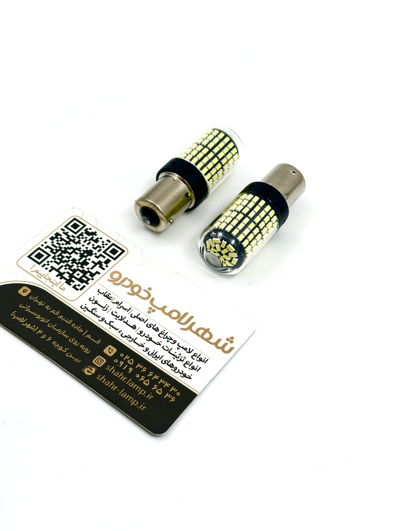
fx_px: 738
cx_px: 200
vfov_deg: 39.7
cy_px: 266
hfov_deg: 30.3
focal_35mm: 48
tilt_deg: -51.4
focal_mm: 6.86
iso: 64
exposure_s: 1/797
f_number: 1.78
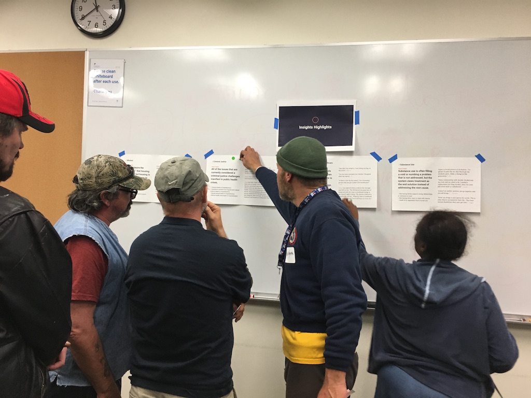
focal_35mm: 29
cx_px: 266
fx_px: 445
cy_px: 199
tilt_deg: +0.1
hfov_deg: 61.7
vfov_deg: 48.2
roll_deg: -1.4
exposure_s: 1/30
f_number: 2.2
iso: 100
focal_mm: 4.15
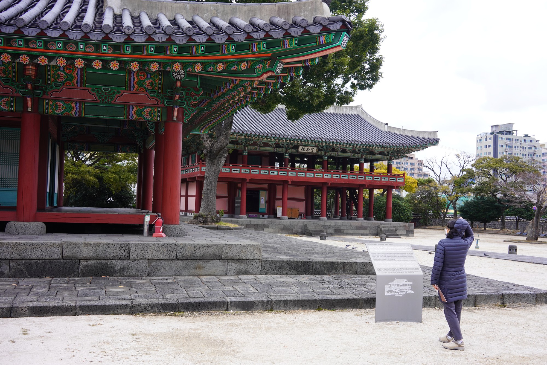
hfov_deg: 54.4
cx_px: 274
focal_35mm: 35
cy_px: 182
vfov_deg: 37.9
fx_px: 532
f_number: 10
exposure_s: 1/100
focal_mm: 35
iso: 400
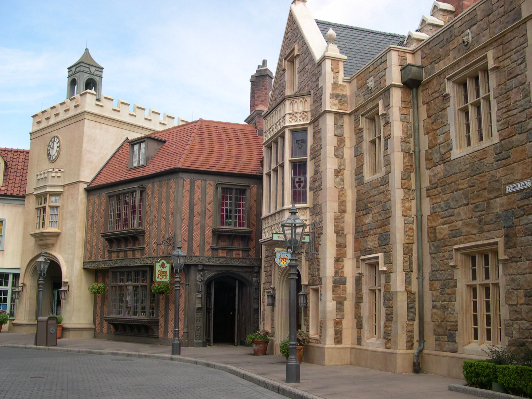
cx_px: 266
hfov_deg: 49.0
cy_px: 200
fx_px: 584
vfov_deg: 37.7
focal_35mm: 38
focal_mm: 8
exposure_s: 1/98.6
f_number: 7.6
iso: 100
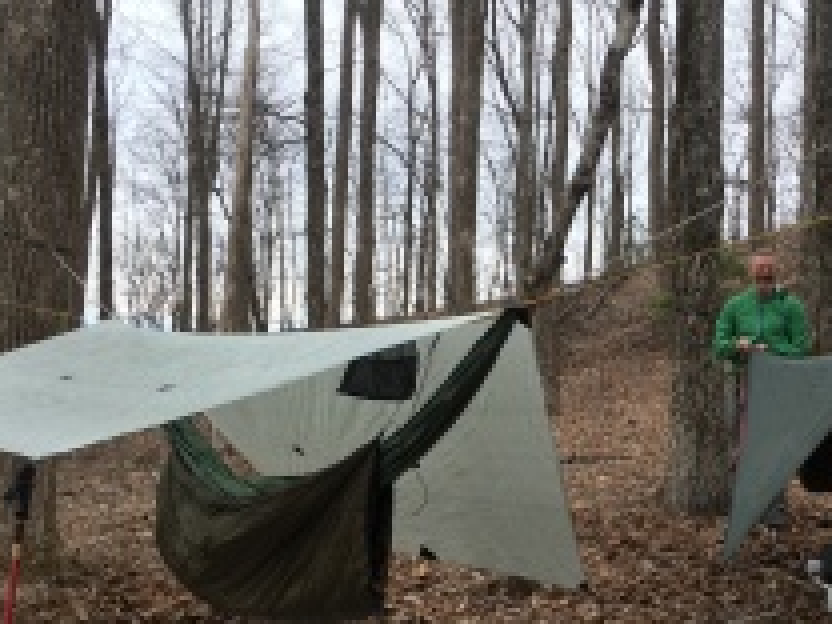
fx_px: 1226
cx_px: 584
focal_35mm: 51
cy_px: 468
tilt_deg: +8.1
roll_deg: -2.9
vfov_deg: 28.1
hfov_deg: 36.9
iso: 25
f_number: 2.2
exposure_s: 1/120
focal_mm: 4.15
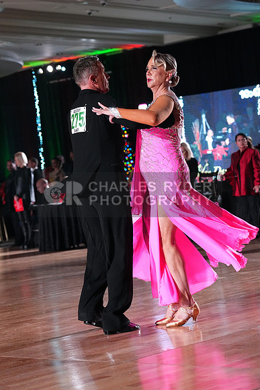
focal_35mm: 95
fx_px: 1028
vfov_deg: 21.5
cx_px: 130
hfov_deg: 14.4
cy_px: 195
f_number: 5
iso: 8000
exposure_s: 1/400
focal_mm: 95
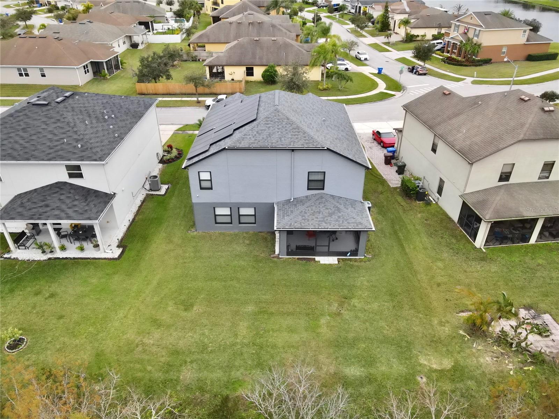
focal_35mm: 24
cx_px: 280
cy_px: 210
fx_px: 388
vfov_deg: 56.8
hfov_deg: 71.6
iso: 800
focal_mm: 4.5
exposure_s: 1/640
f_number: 2.8
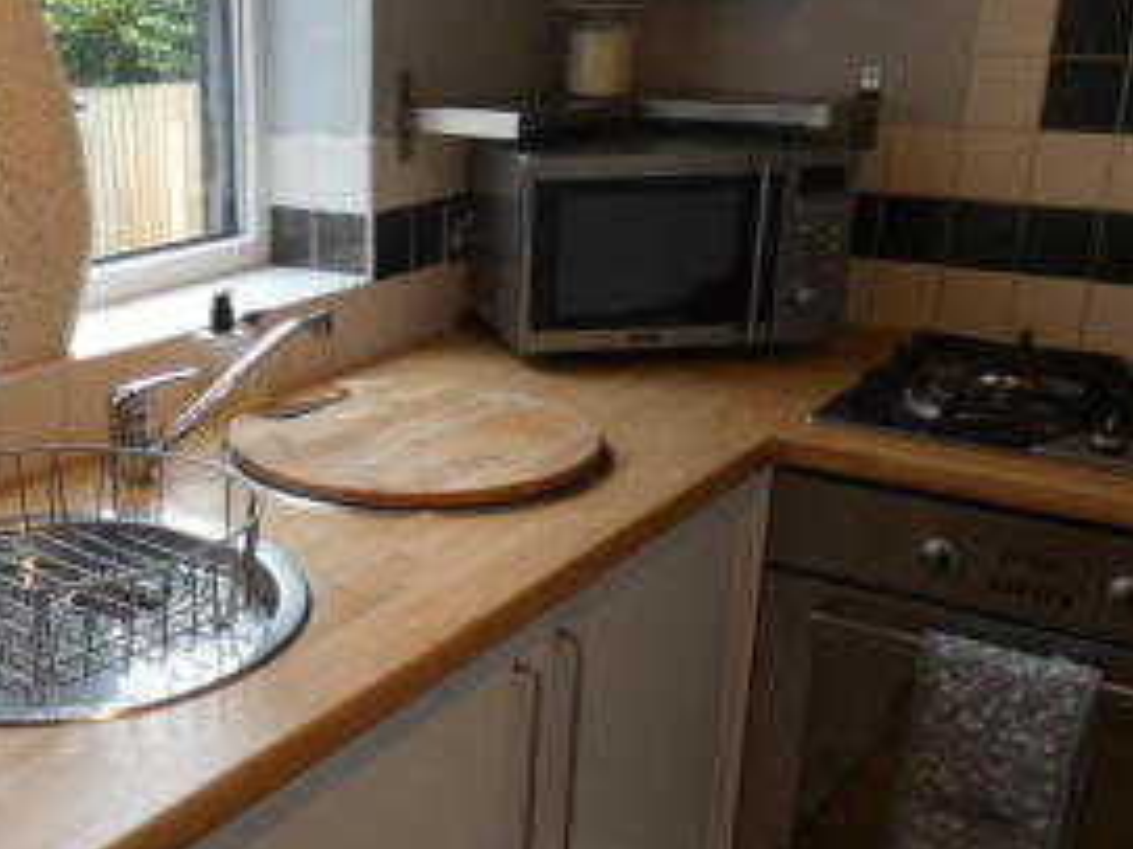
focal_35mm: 43
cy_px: 533
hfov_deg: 42.9
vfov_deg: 33.4
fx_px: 1407
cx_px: 324
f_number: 2.8
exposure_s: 1/60
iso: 200
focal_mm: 3.6
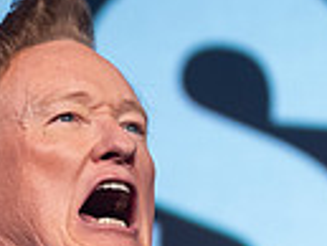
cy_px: 245
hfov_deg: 2.7
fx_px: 6969
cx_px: 118
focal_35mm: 737
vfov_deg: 2.0
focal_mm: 170
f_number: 4
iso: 1250
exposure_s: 1/320
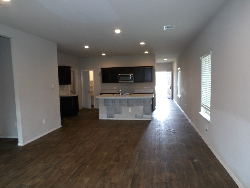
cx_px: 125
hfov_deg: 73.9
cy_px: 94
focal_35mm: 23
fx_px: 166
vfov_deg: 58.9
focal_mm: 4.2
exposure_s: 1/30
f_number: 4.1
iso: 200
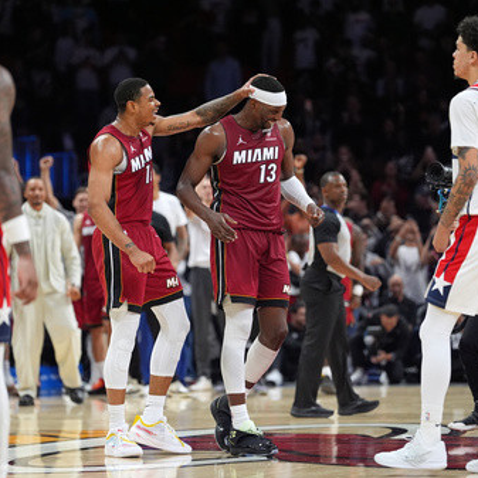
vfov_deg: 8.9
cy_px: 240
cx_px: 226
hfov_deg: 8.9
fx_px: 3062
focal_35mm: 196
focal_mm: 152
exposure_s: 1/2000
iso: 4000
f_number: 2.8
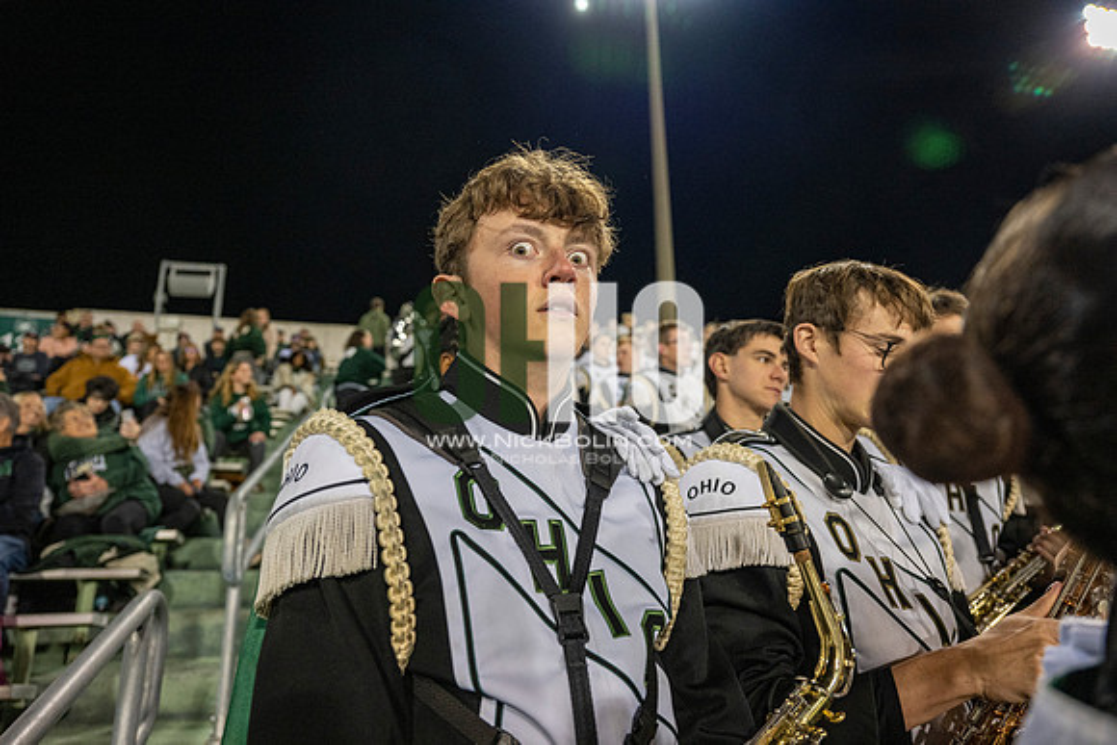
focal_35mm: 24
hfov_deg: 73.7
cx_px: 558
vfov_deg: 53.2
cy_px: 372
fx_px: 745
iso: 2000
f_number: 3.2
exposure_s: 1/500
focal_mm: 24
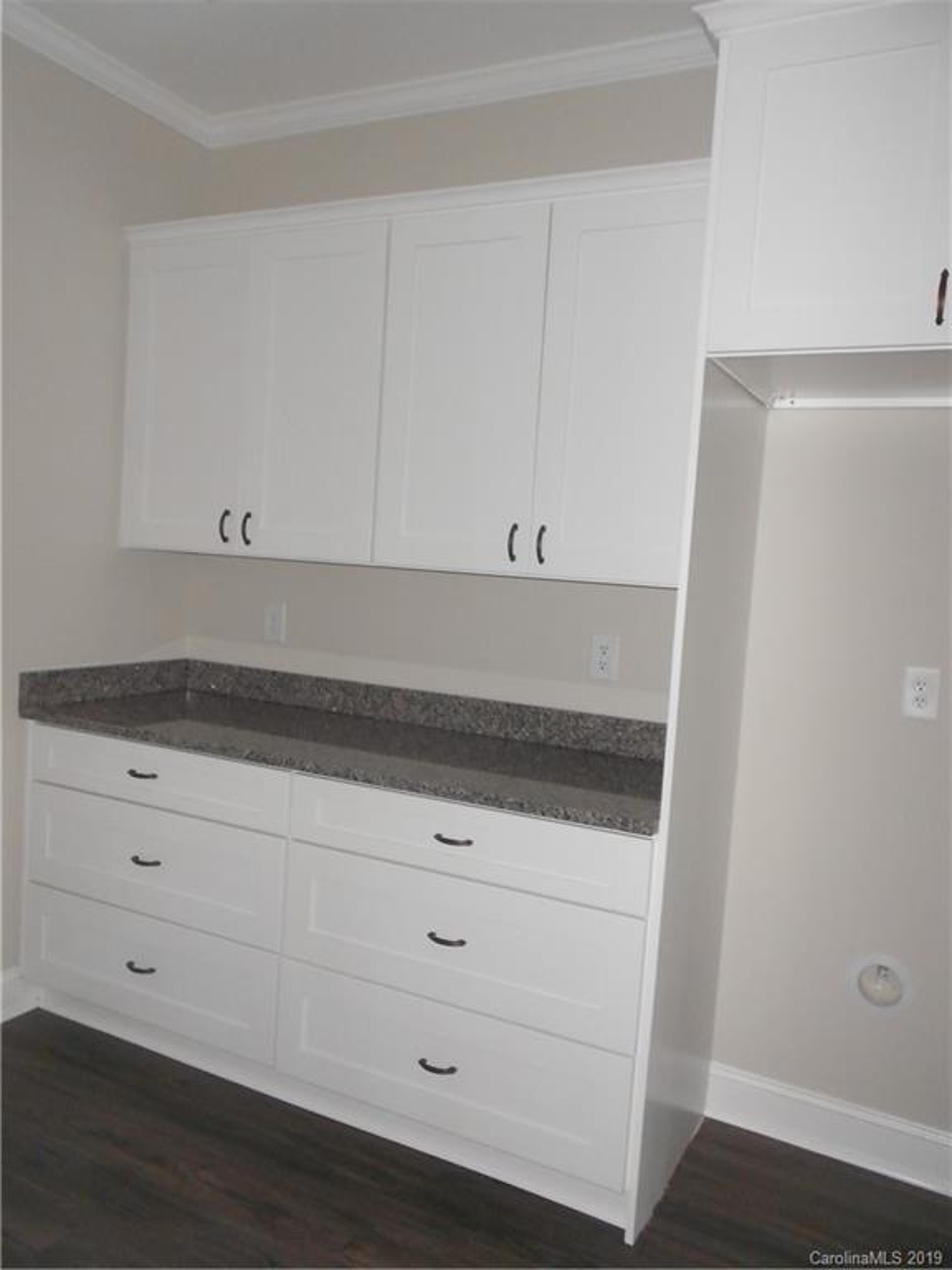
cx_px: 476
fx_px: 953
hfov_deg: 53.1
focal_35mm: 26
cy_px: 635
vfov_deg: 67.3
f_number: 3.2
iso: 200
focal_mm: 4.6
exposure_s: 1/25
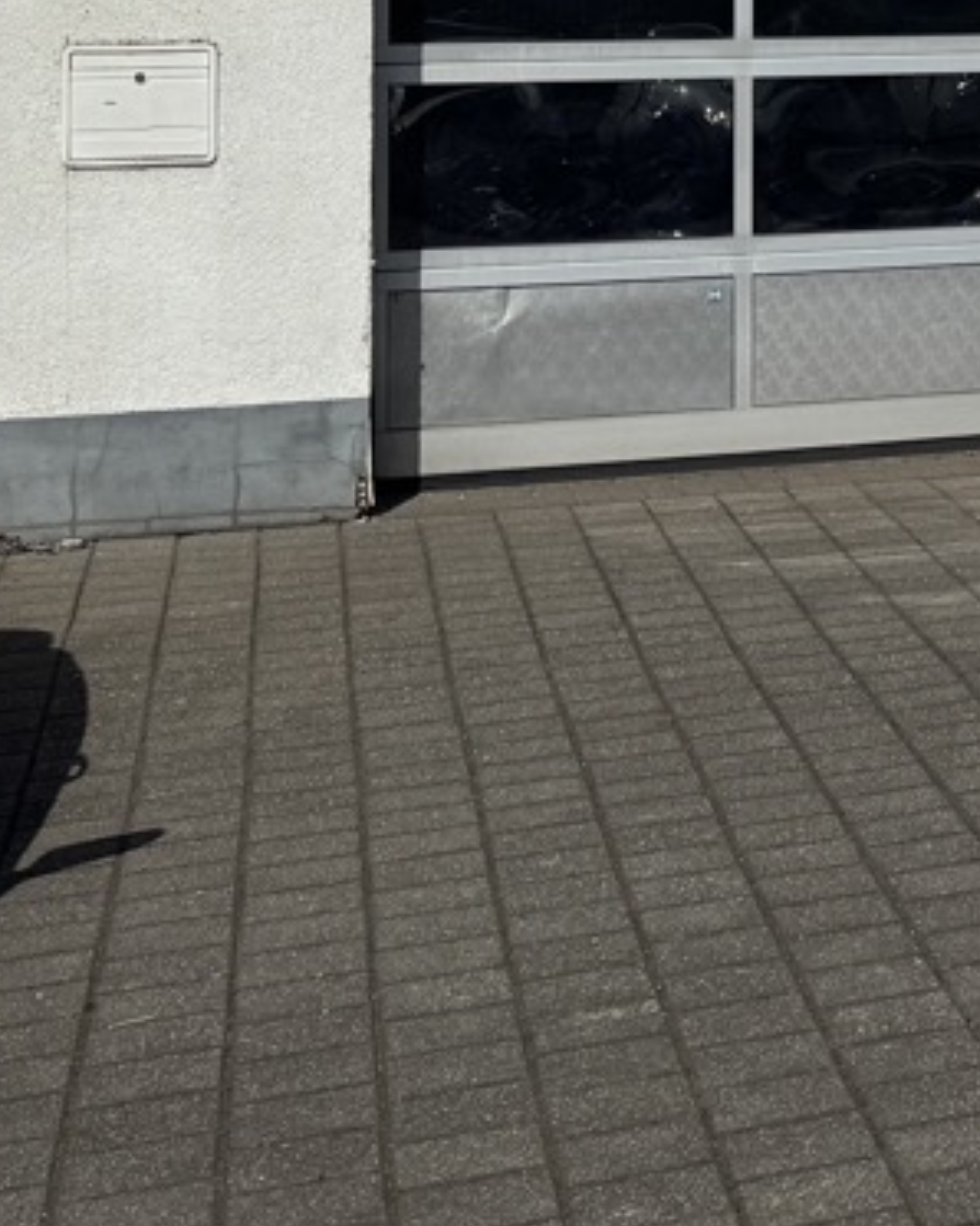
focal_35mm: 88
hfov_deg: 14.2
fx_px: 3193
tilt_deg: +1.8
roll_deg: +0.8
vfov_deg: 20.8
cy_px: -95
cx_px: 2046
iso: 64
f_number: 1.78
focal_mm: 6.76
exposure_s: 1/12346
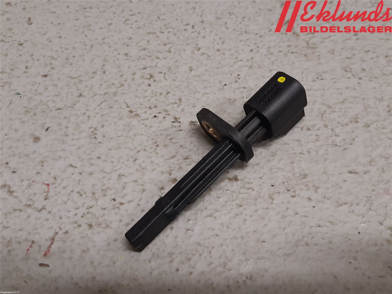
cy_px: 147
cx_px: 196
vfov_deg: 53.1
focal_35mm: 26
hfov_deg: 67.3
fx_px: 294
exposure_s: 1/50
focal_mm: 3.93
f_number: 1.7
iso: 125
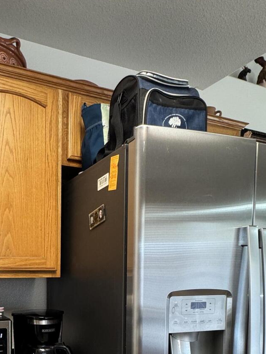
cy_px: 299
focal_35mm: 33
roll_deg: -0.1
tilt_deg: -6.2
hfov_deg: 41.5
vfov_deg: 50.8
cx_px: 61
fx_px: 338
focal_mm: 2.22
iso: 200
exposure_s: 1/60
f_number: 2.2
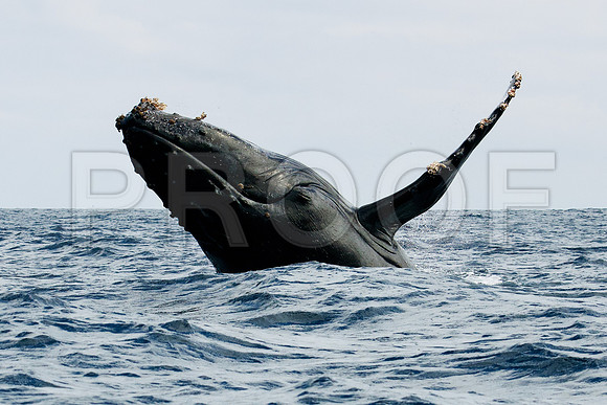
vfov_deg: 19.5
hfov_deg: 28.8
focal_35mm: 70
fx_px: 1180
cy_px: 202
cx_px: 304
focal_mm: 70
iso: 400
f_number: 9
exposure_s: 1/2000
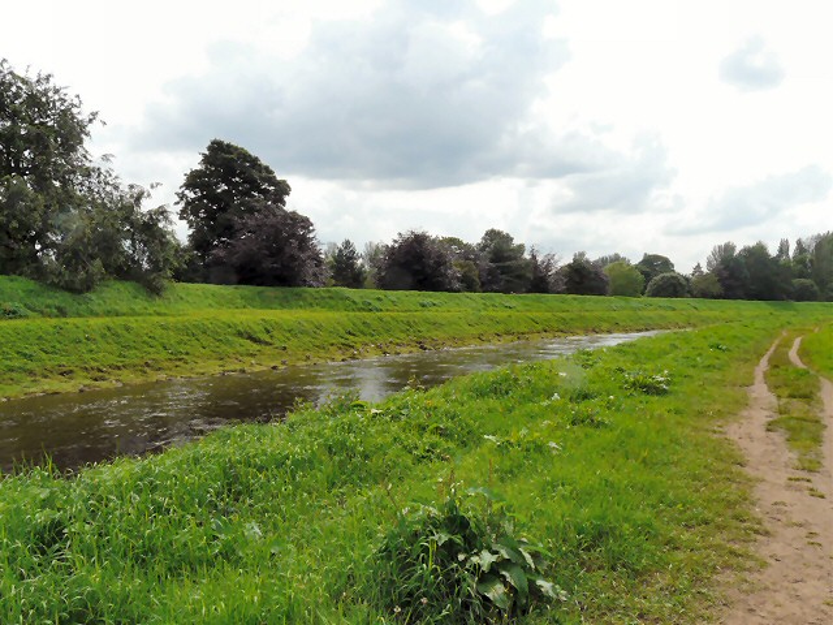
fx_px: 674
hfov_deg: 63.4
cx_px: 416
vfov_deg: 49.7
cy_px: 312
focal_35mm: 28
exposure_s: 1/320
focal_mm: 4.6
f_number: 5.6
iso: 100
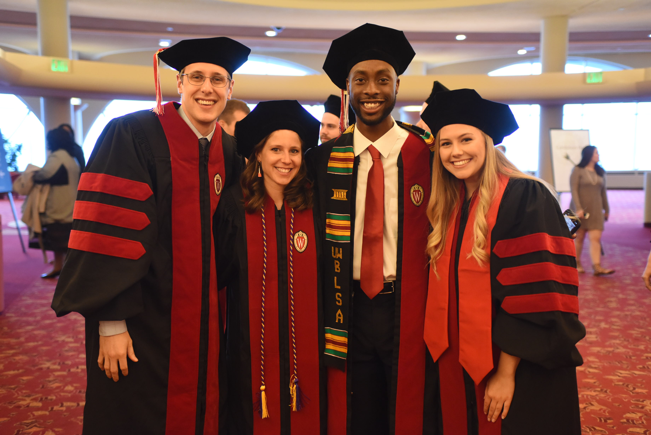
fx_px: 760
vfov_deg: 31.9
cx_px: 326
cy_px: 218
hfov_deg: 46.4
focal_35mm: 42
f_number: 3.2
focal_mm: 42
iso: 3200
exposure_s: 1/200
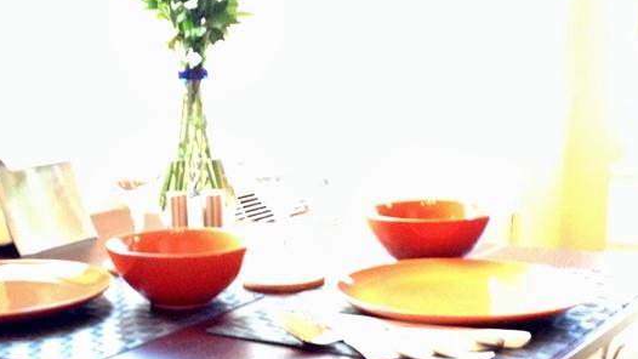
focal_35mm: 70
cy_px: 371
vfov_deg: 16.8
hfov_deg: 30.0
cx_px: 245
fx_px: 1184
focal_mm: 4.12
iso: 400
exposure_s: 1/15
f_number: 2.4
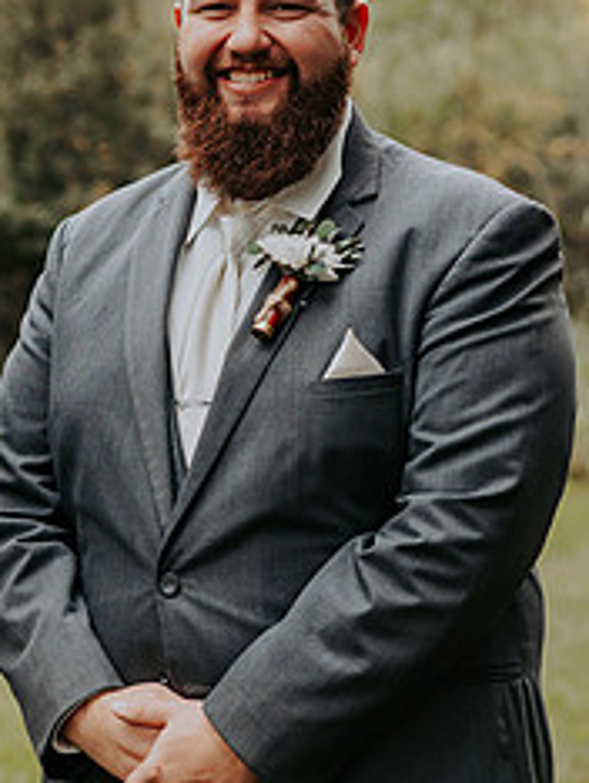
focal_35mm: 138
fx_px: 3125
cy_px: 338
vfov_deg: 14.3
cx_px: -147
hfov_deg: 10.6
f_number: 2.8
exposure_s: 1/1000
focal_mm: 58
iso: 500
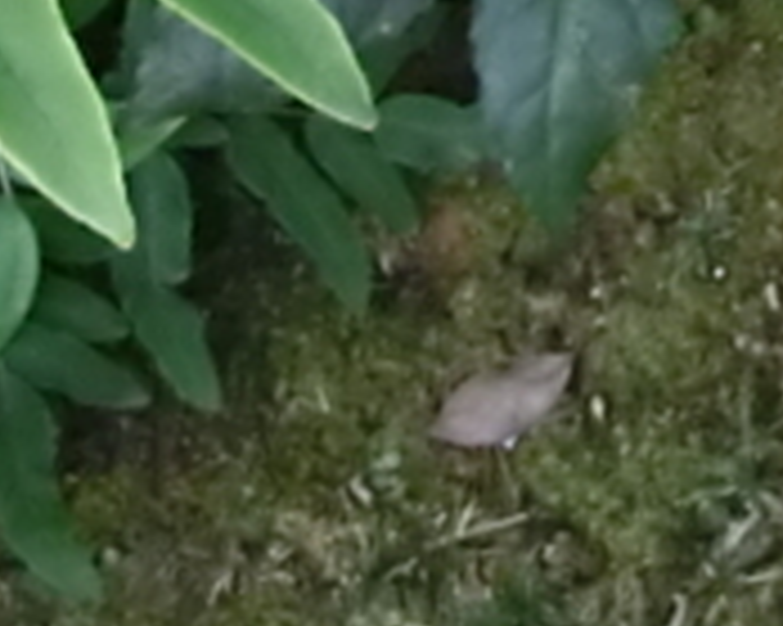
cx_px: 1544
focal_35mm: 121
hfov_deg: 13.7
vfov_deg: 11.5
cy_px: -621
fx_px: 2802
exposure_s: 1/60
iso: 800
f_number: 3.3
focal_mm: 4.75
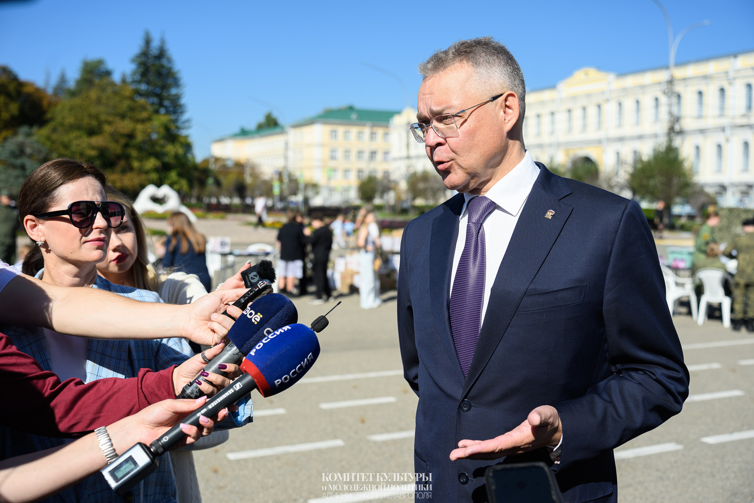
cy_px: 252
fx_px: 838
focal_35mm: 40
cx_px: 377
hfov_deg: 48.5
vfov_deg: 33.4
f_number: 3.5
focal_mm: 40
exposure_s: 1/1250
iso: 100
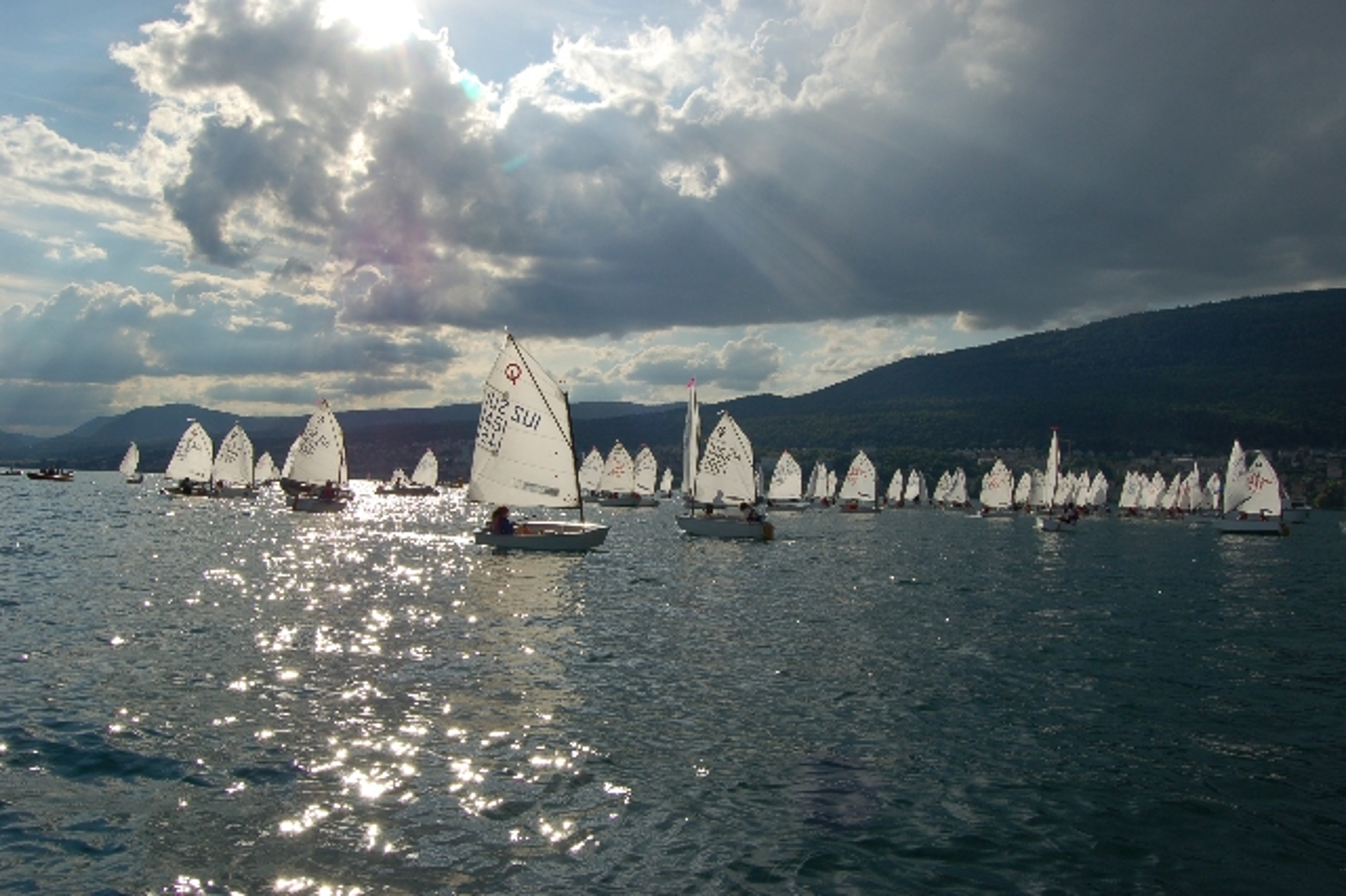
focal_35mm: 27
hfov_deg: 67.4
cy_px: 448
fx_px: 1009
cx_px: 673
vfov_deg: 47.9
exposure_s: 1/500
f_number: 13
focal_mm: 18
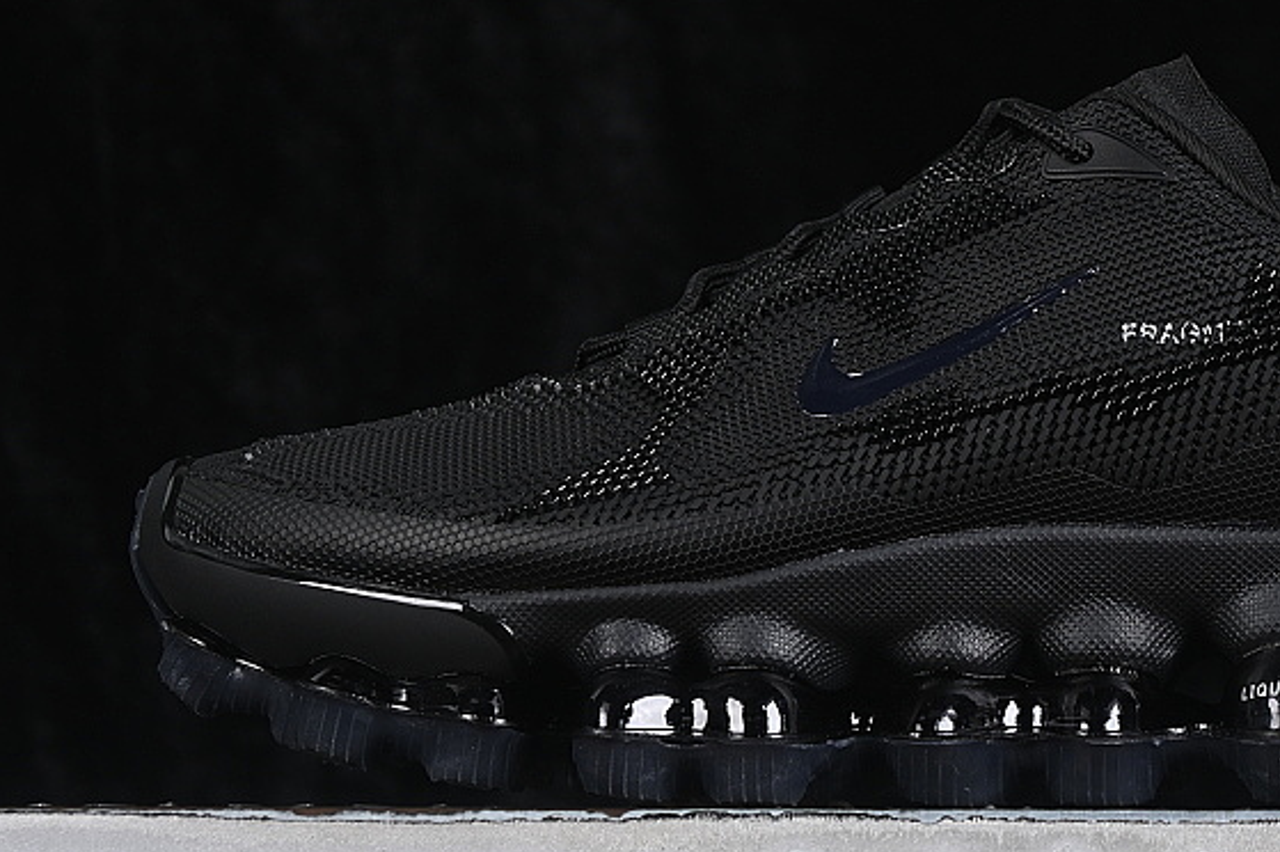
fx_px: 5152
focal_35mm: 145
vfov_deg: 9.4
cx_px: 973
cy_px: 295
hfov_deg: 14.1
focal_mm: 50
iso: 160
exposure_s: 1/60
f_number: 6.3
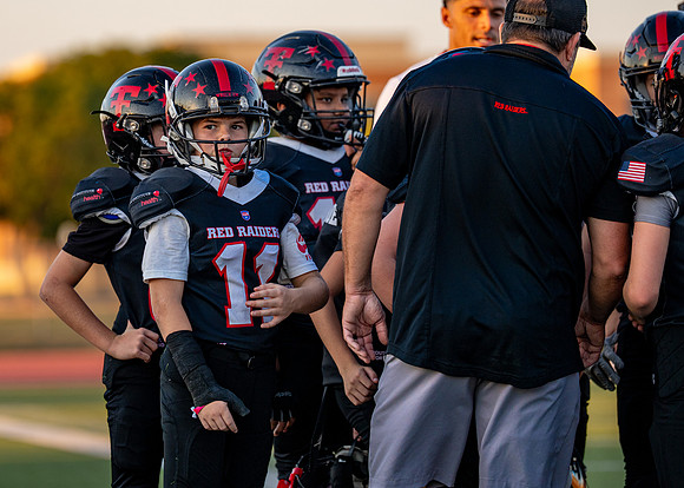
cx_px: 232
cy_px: 203
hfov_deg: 8.2
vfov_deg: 5.8
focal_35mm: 246
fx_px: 4780
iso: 320
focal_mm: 171
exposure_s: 1/1000
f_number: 2.8
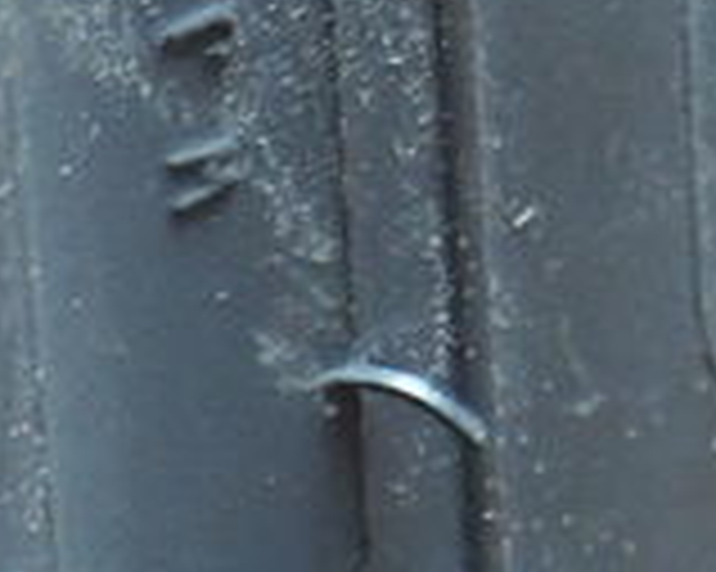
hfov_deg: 5.2
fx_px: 7793
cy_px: 1130
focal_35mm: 368
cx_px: -590
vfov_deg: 4.2
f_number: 2.8
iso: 720
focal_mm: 11
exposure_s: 1/13
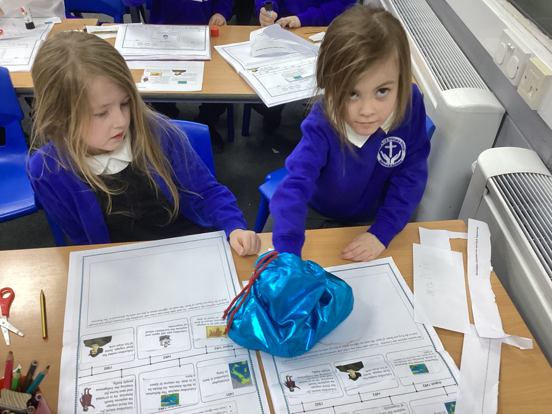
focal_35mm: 31
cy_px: 207
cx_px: 276
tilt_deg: -39.4
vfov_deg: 45.4
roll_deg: -3.5
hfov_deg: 58.4
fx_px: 494
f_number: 2.4
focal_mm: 3.3
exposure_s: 1/50
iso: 200
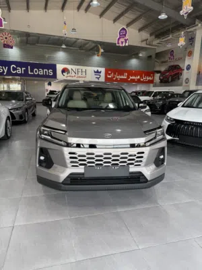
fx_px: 187
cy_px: 135
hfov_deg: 56.8
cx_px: 101
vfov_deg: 71.6
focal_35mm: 24
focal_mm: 6.76
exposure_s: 1/140
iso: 64
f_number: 1.78
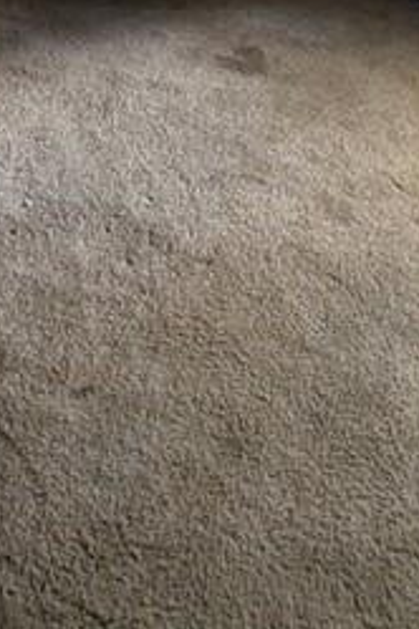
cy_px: -293
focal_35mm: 60
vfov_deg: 25.7
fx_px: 1047
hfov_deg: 22.3
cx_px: 86
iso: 101
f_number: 2.2
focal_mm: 1.85
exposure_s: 1/21.6
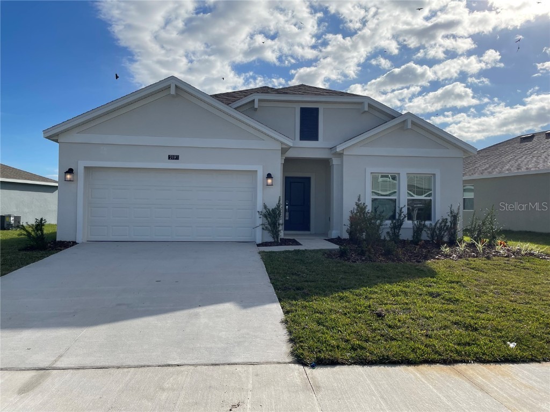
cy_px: 206
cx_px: 275
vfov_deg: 53.1
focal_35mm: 26
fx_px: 413
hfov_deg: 67.3
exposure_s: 1/6494
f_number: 1.6
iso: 32
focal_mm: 4.2
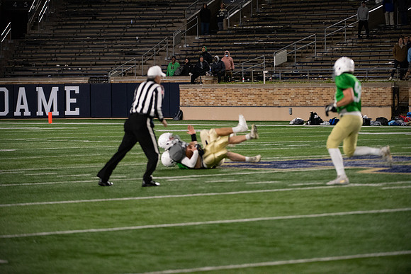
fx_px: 2284
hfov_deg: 10.3
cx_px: 206
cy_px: 137
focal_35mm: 200
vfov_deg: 6.9
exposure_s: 1/500
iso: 3600
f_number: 4
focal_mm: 200
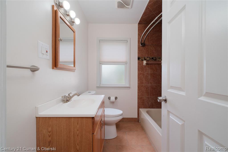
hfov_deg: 100.4
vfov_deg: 77.3
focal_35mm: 15
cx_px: 114
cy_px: 76
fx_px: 95
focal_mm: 10
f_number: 6.4
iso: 800
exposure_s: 1/250
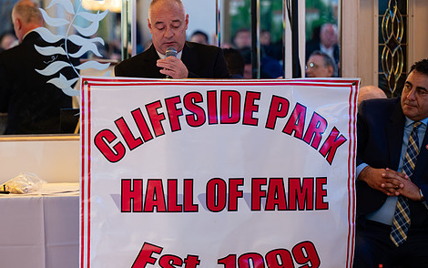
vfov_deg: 8.6
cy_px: 136
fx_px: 1773
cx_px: 179
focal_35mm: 152
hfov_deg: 13.8
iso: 1250
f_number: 3.2
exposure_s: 1/125
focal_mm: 120
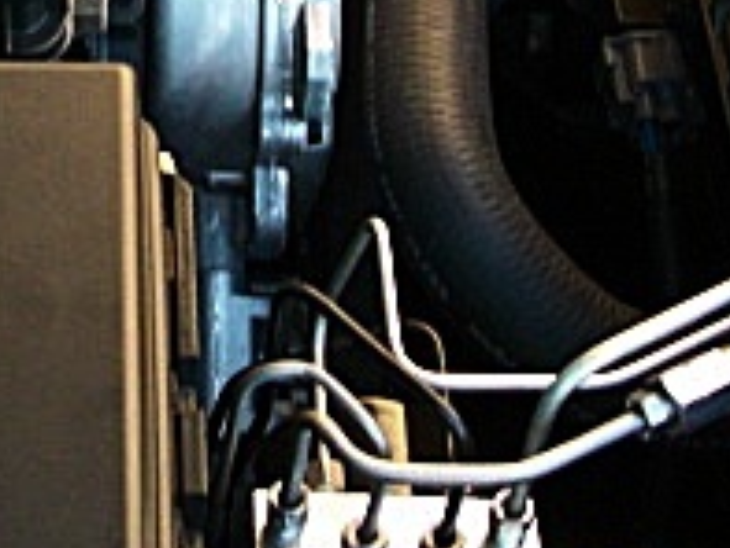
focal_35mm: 117
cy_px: -263
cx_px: -78
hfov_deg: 16.3
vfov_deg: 12.1
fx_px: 2469
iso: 400
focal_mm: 6.3
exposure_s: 1/100
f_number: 2.8
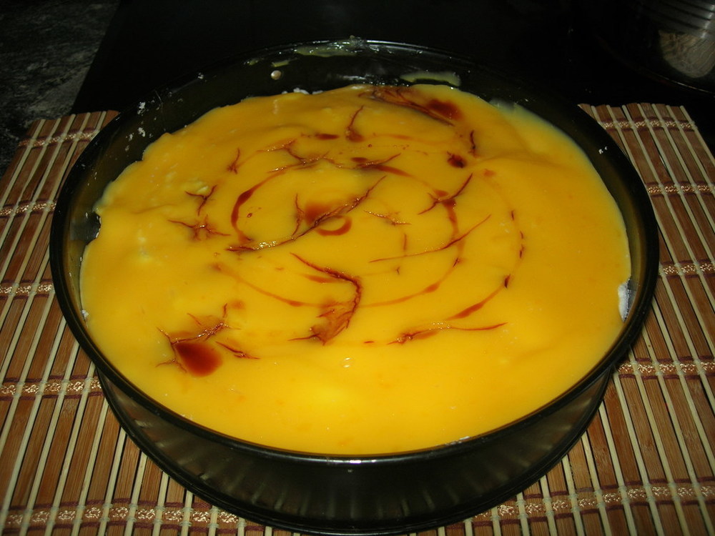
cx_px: 358
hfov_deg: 49.0
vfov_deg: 37.7
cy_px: 268
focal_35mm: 38
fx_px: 785
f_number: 2.8
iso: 64
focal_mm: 7.8
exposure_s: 1/60.1
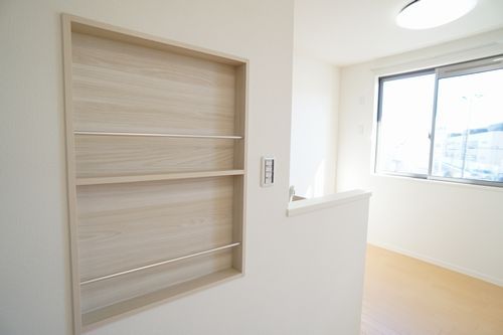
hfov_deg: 73.8
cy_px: 168
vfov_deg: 53.1
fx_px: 335
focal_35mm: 24
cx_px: 252
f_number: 4
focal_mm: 16
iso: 500
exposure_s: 1/160
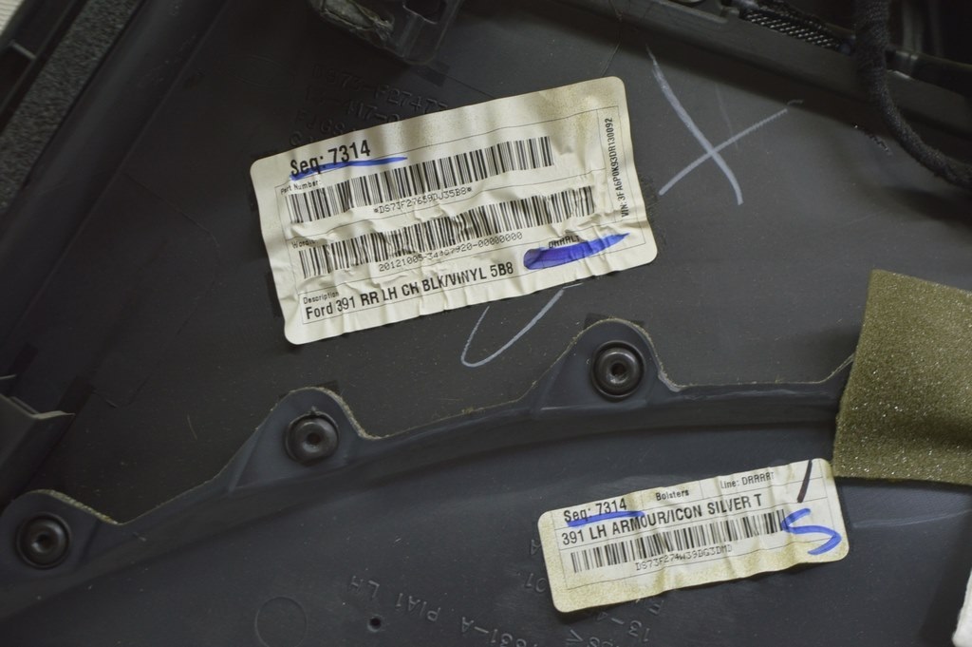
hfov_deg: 24.6
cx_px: 486
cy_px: 324
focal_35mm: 82
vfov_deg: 16.5
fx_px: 2226
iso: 400
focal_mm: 55
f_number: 5.6
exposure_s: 1/20
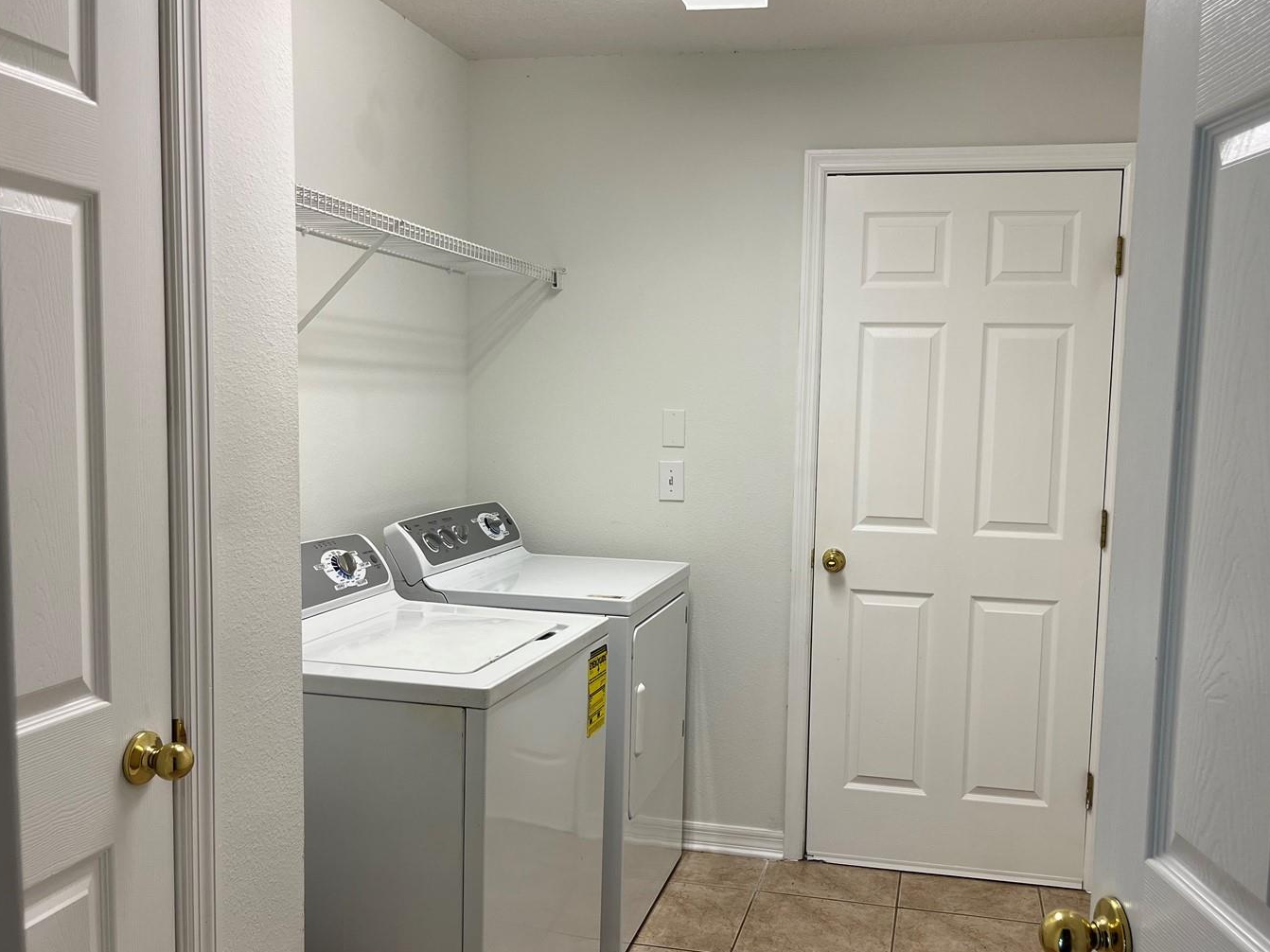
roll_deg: -1.8
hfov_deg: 58.2
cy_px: 512
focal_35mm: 31
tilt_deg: -6.6
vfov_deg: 45.4
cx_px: 699
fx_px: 1137
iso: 50
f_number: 1.6
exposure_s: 1/120
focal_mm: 5.1
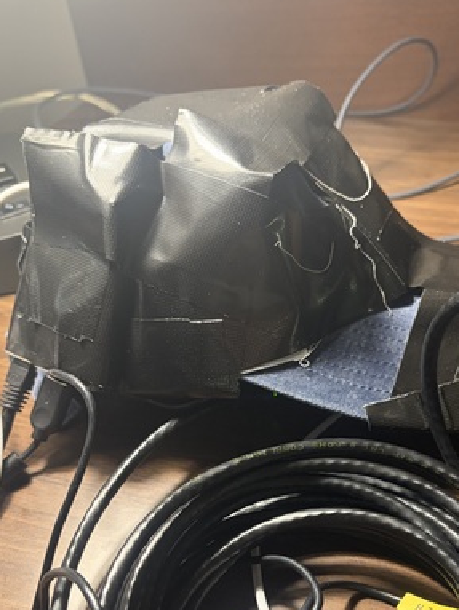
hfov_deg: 36.6
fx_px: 689
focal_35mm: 39
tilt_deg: -42.4
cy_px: 421
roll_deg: +4.9
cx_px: 291
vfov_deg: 46.8
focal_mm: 5.96
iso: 250
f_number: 1.6
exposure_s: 1/60
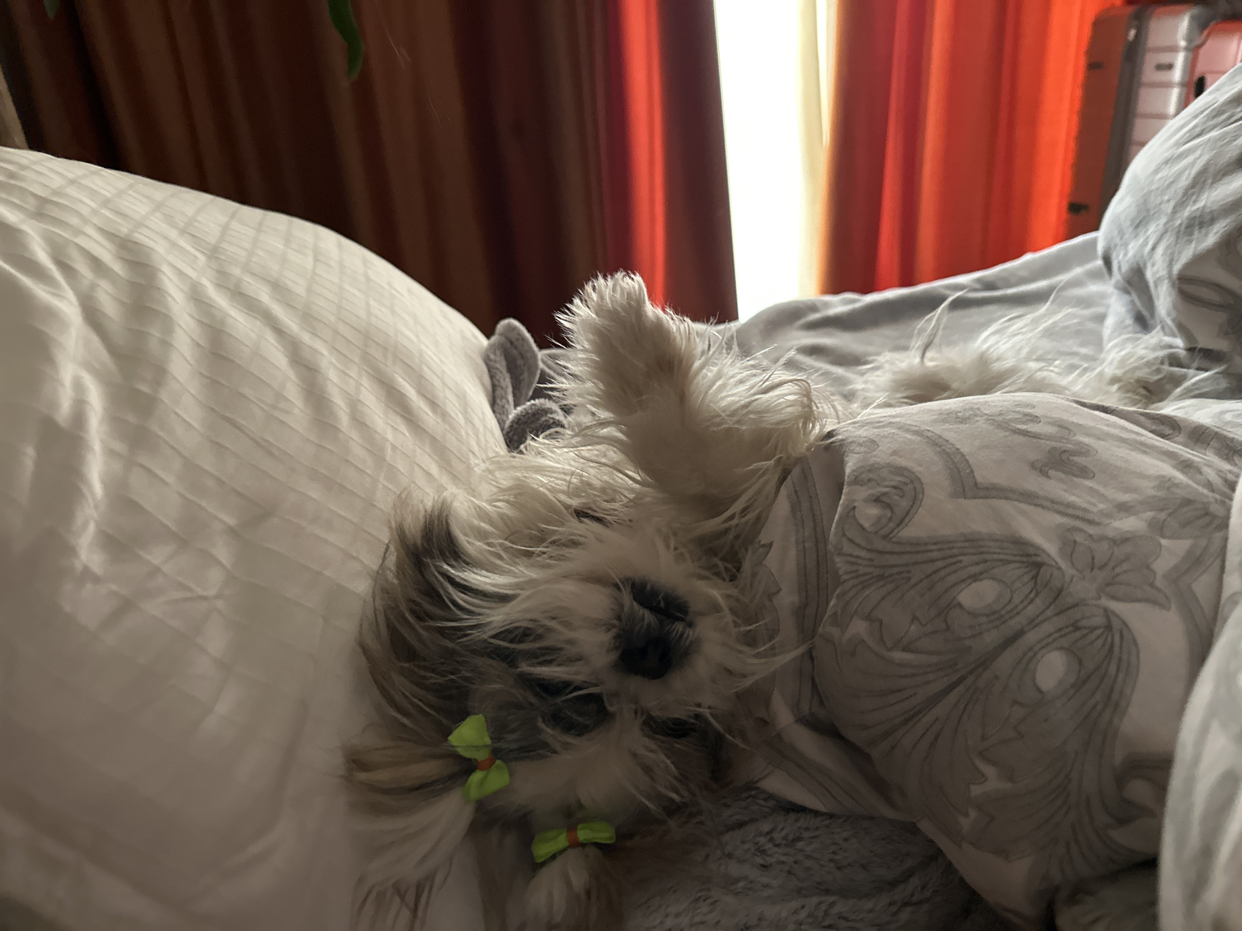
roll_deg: +4.8
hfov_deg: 71.6
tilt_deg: -29.2
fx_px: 861
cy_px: 466
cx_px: 621
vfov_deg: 56.8
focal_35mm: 24
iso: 1000
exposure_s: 1/45
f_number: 1.78
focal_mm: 6.86
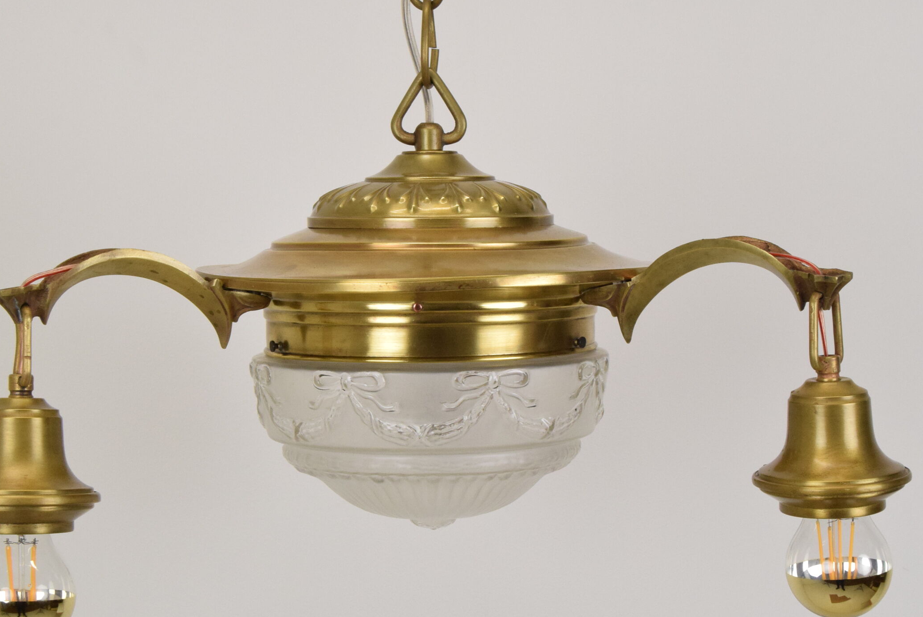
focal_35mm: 82
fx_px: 2104
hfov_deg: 24.7
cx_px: 466
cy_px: 389
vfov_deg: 16.7
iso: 1600
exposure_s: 1/100
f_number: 14
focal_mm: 38
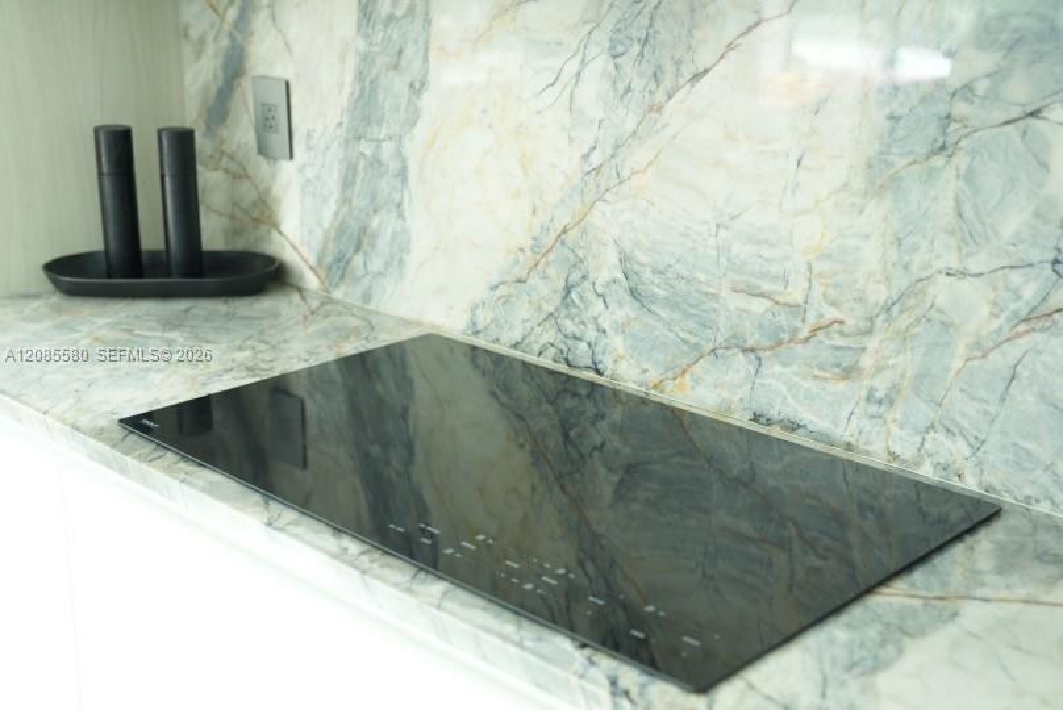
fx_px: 1477
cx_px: 532
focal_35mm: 50
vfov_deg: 27.0
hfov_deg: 39.6
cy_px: 355
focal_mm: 50
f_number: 2.8
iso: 500
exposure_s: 1/80
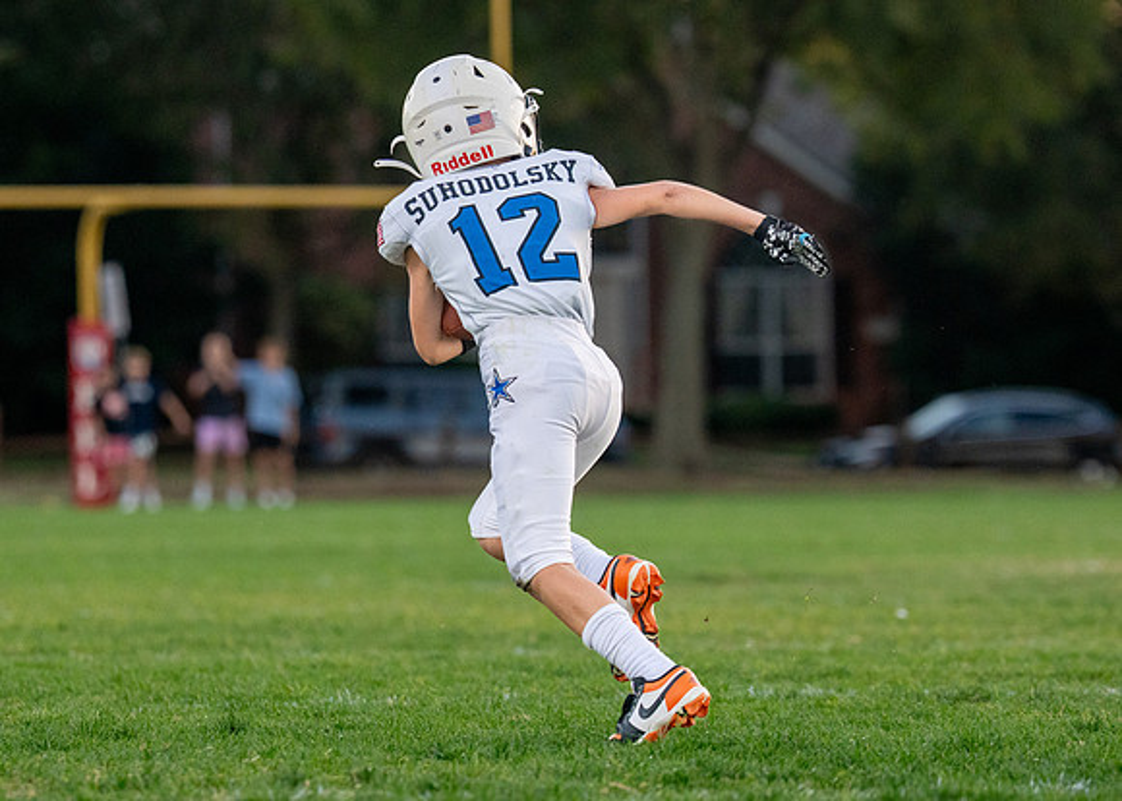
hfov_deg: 7.6
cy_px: 385
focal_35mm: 263
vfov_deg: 5.5
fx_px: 8394
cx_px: 552
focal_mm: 141
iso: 1250
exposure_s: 1/1250
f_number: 2.8
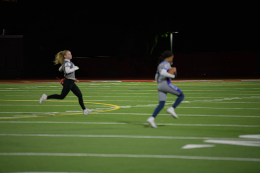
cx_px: 130
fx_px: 1445
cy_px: 86
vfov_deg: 6.9
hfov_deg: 10.3
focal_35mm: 200
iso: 720
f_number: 2.8
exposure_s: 1/200
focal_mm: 200
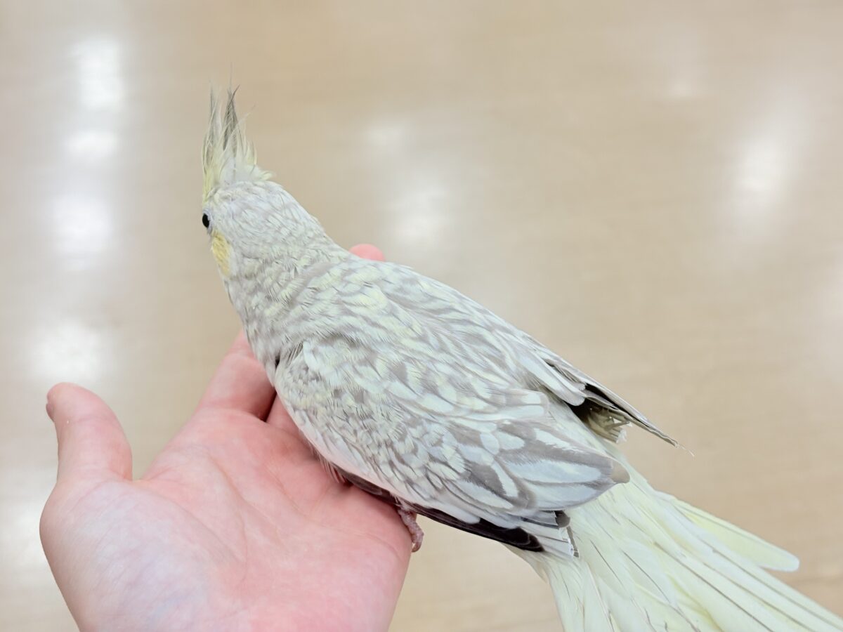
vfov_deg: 28.0
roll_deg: +3.6
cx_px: 422
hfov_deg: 36.8
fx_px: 1266
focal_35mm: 52
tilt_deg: -27.5
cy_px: 316
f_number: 1.6
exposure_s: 1/50
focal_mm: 5.96
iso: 32
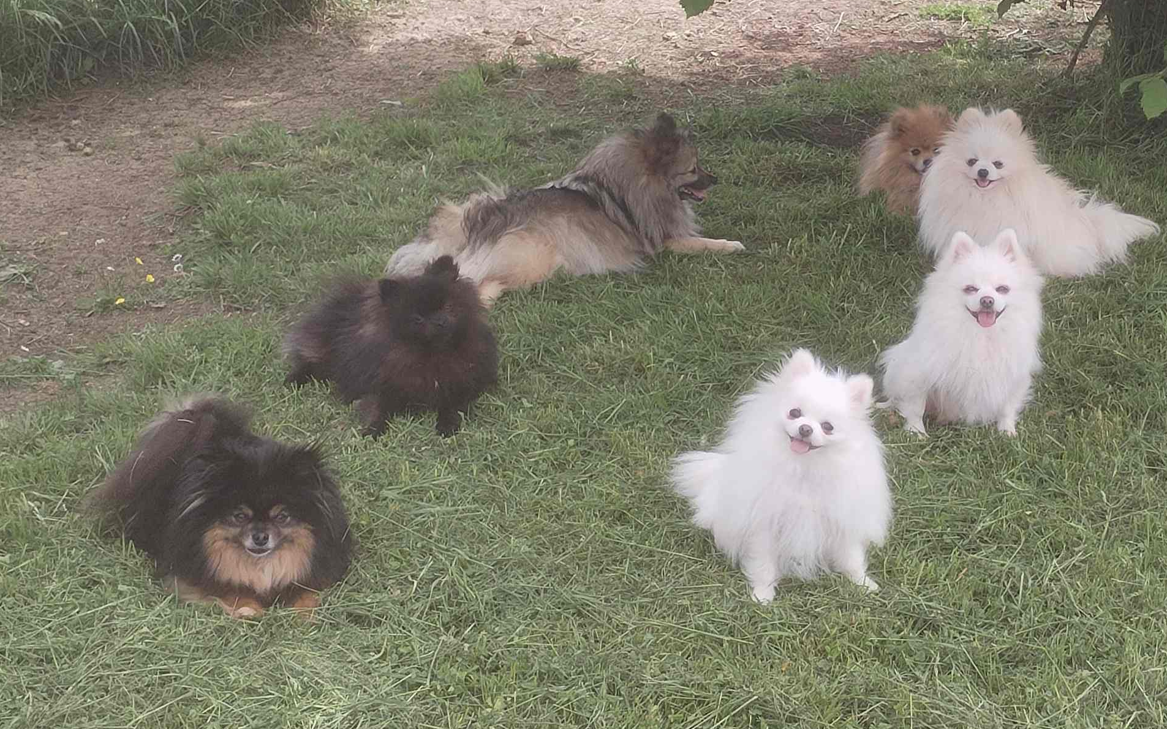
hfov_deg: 61.2
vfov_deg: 40.6
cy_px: 324
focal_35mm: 31
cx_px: 586
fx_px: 986
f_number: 1.8
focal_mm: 4.75
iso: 100
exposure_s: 1/513
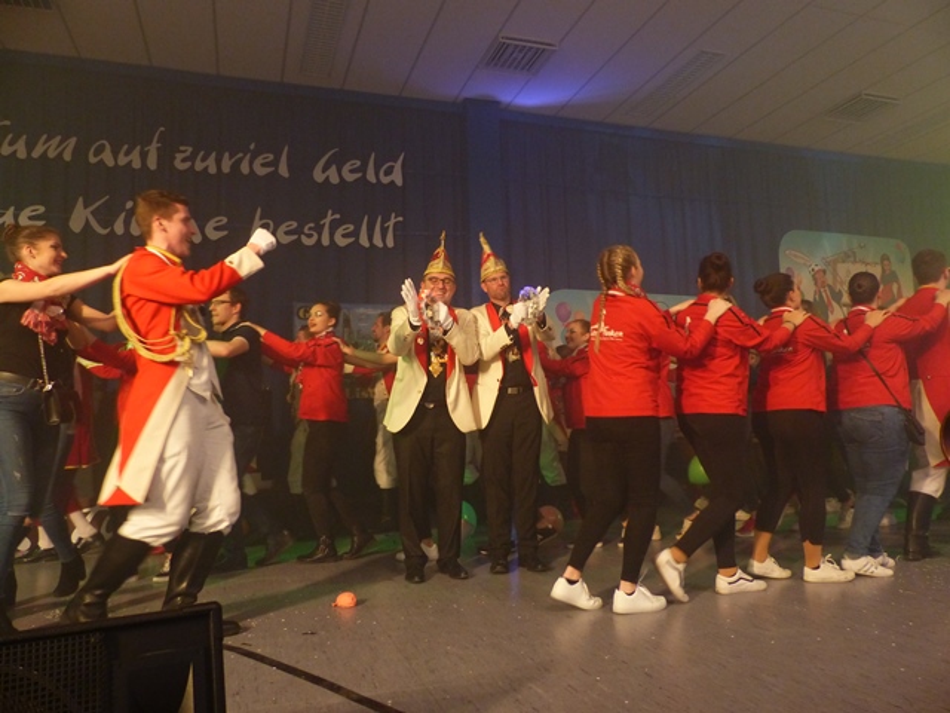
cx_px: 475
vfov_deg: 54.9
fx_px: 686
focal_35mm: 25
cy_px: 356
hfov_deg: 69.4
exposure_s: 1/60
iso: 320
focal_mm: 4.5
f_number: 2.8
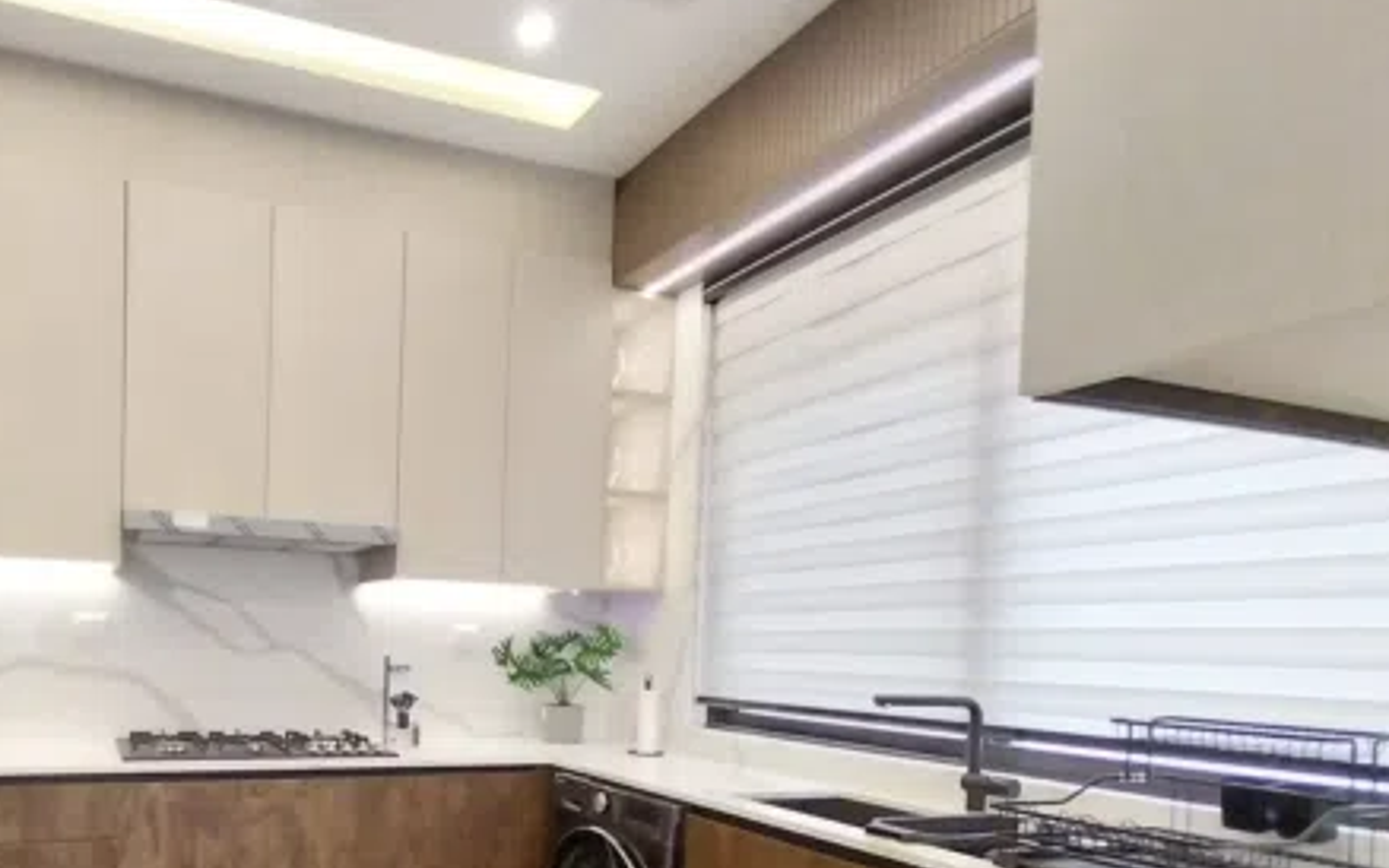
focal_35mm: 22
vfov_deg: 52.2
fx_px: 833
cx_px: 377
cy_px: 670
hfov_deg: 74.9
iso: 200
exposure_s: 1/33
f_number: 2.2
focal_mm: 1.3
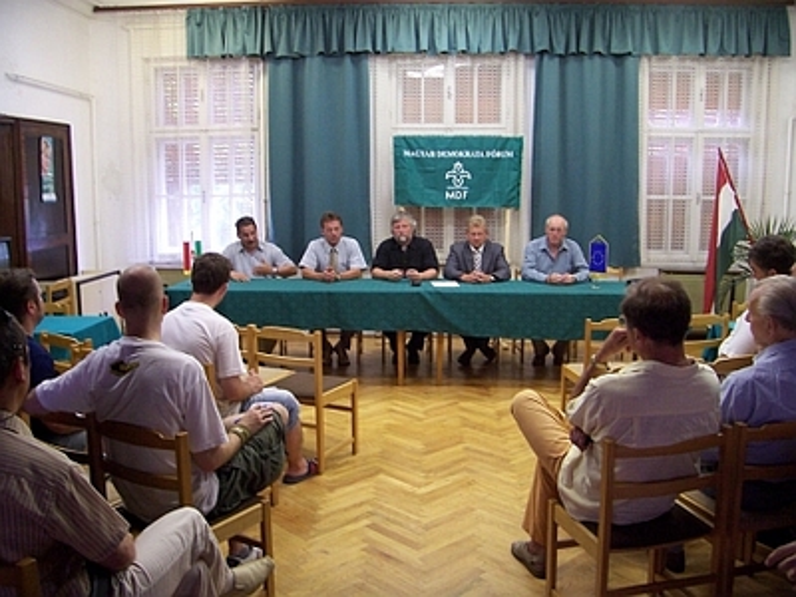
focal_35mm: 34
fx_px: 782
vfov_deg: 41.8
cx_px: 398
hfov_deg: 54.0
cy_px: 298
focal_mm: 5.6
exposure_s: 1/20
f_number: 2.7
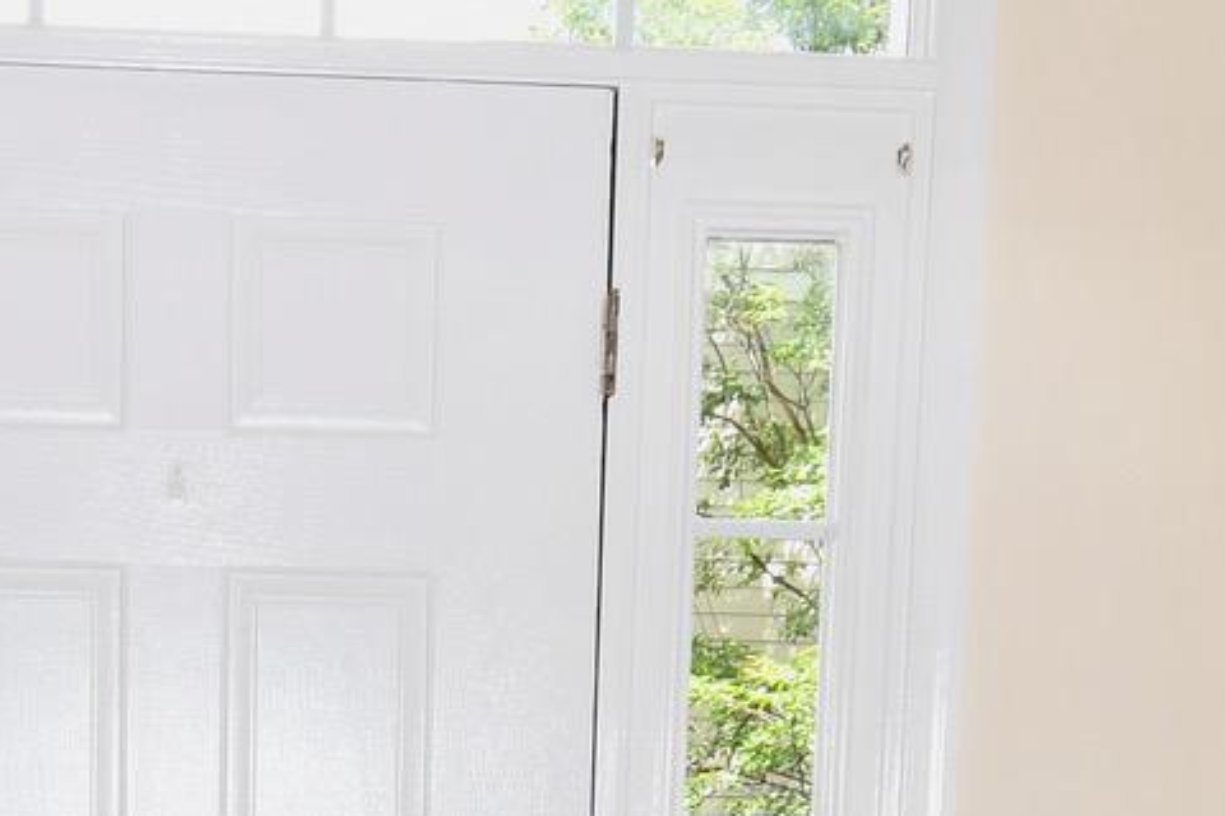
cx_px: 304
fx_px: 2178
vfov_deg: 19.2
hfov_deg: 30.9
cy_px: 1144
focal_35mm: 64
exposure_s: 1/80
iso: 200
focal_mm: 10
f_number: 4.5
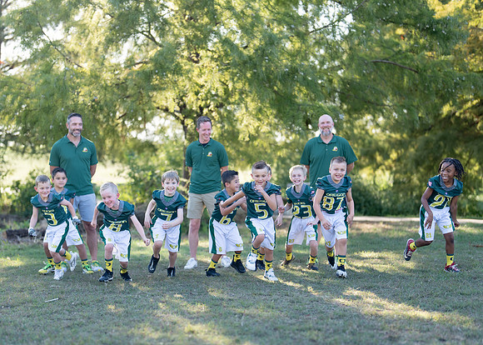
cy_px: 209
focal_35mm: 66
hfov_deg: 29.8
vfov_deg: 21.5
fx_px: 907
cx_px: 219
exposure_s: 1/1250
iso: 125
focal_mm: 50
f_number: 1.2
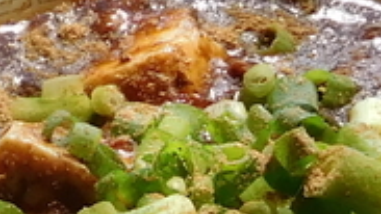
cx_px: -169
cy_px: 511
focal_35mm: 179
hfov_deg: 11.6
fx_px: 1809
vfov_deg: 6.5
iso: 125
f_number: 3.4
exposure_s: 1/200
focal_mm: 4.5
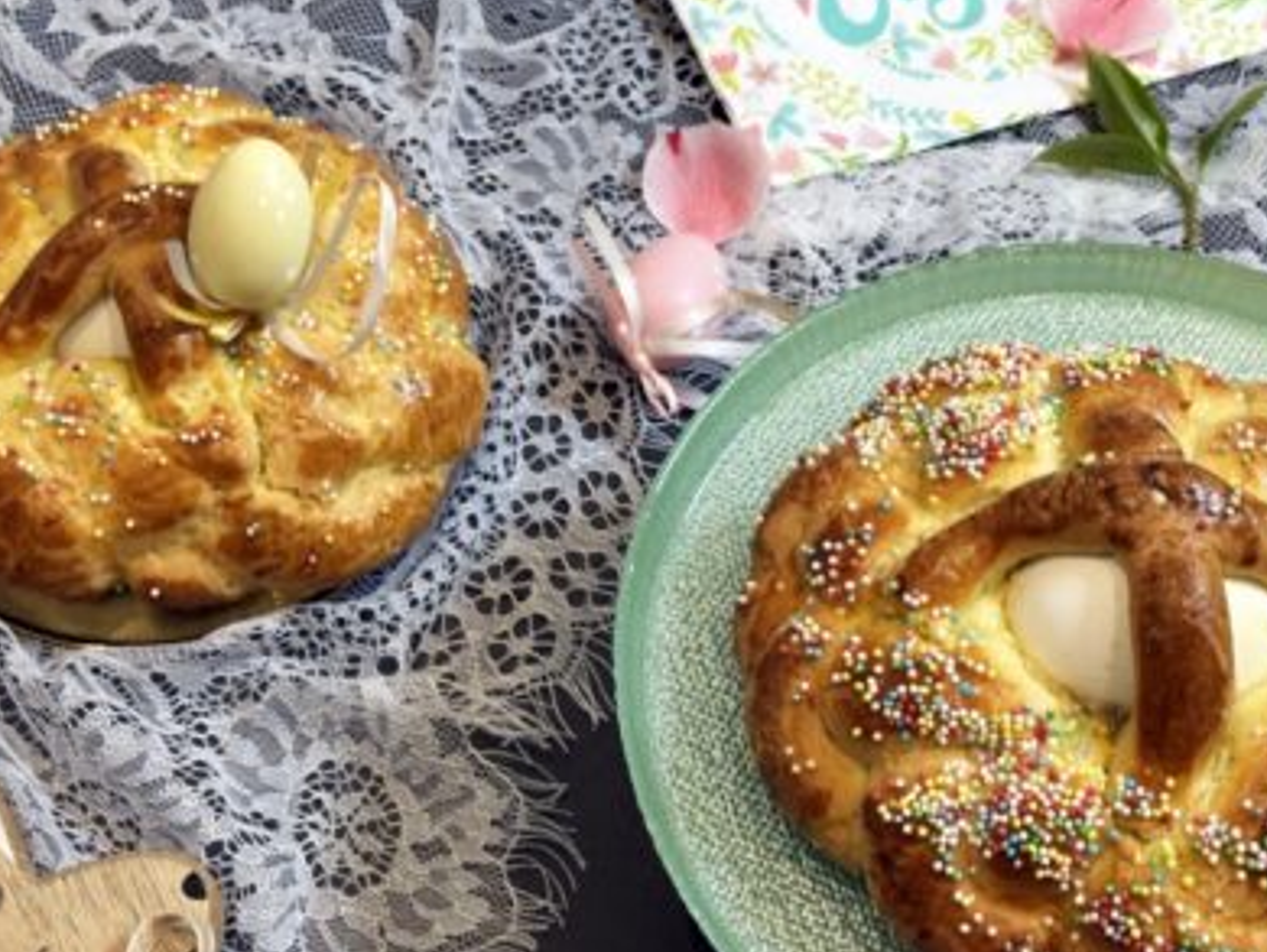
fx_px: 2637
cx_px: 651
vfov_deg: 20.4
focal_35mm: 72
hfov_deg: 27.0
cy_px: 379
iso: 200
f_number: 1.78
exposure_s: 1/33
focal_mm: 6.86
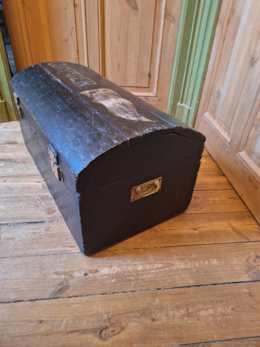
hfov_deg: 58.9
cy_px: 174
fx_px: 230
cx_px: 130
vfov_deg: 73.9
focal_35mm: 23
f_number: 1.8
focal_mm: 5.54
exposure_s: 1/20
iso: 640
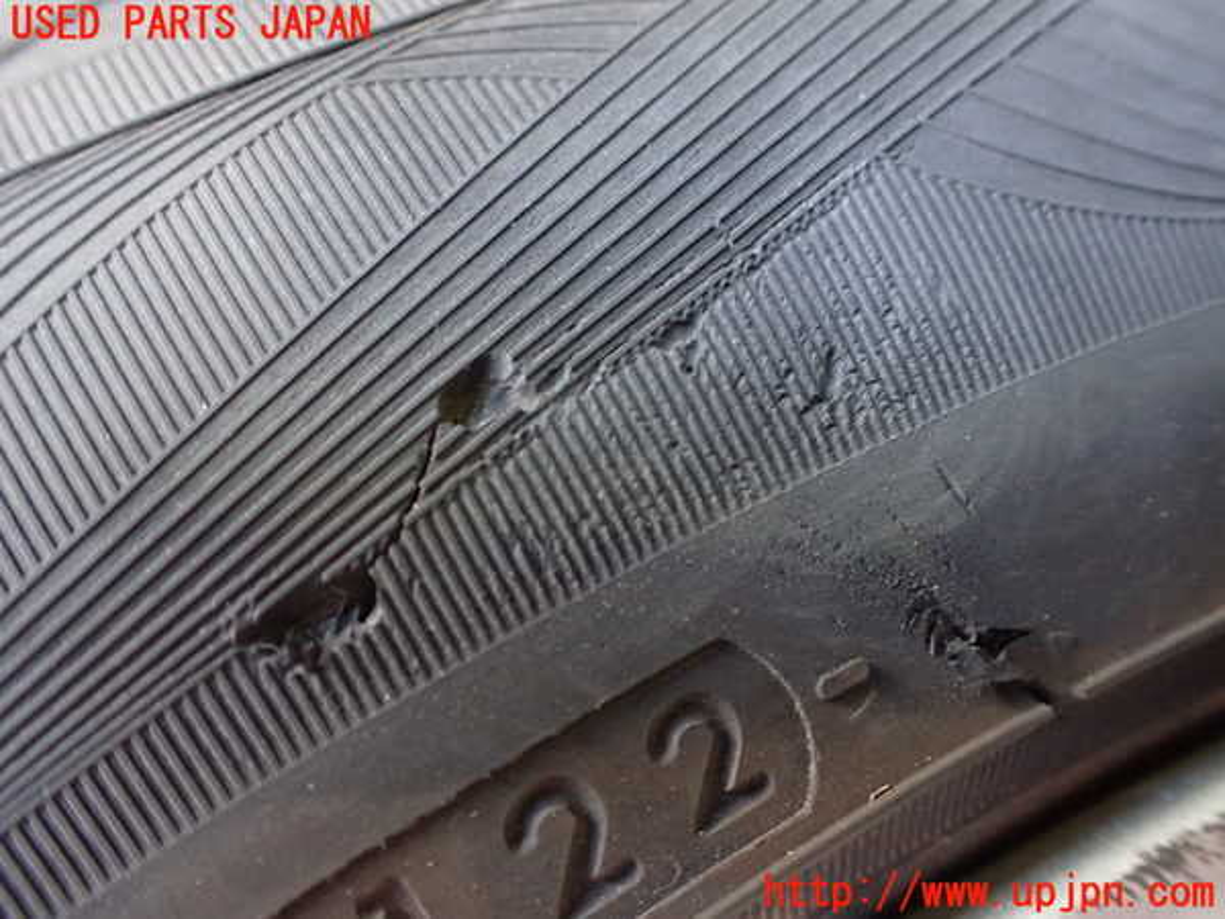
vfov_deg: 46.8
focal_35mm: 30
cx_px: 612
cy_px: 460
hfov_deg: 60.0
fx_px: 1062
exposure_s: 1/60
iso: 800
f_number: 2.3
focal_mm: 5.4
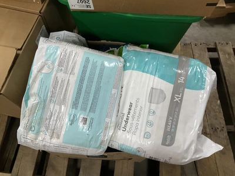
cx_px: 118
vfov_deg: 48.2
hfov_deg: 61.7
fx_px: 197
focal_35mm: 29
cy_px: 88
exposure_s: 1/60
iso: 125
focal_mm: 3
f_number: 1.8
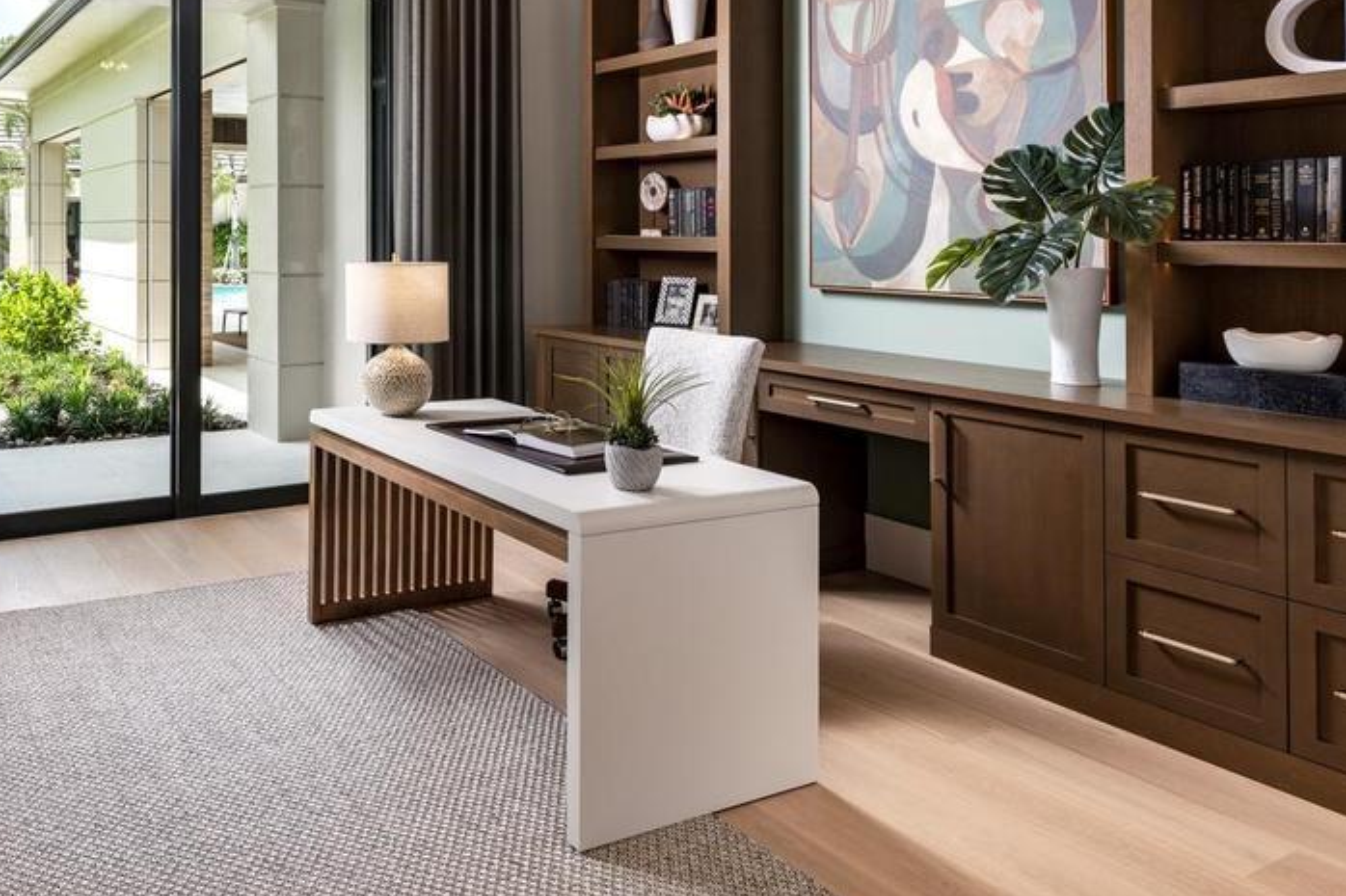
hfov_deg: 61.9
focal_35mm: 29
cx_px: 432
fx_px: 1084
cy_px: 237
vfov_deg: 43.7
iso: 200
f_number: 11
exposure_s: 1/50
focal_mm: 23.4
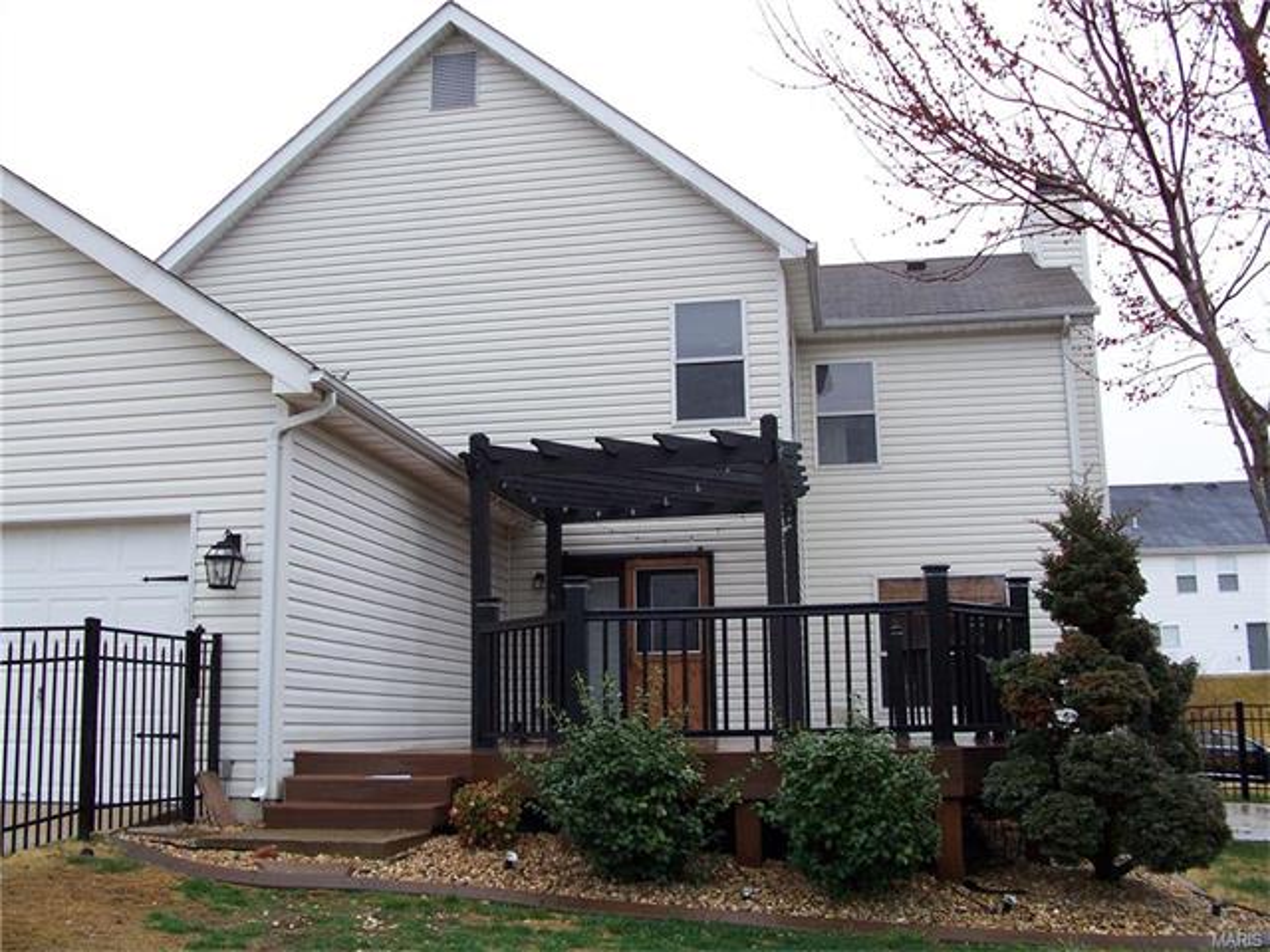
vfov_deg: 40.7
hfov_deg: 52.6
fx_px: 1284
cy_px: 476
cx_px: 635
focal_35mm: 35
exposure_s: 1/250
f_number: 2.8
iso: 80
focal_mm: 6
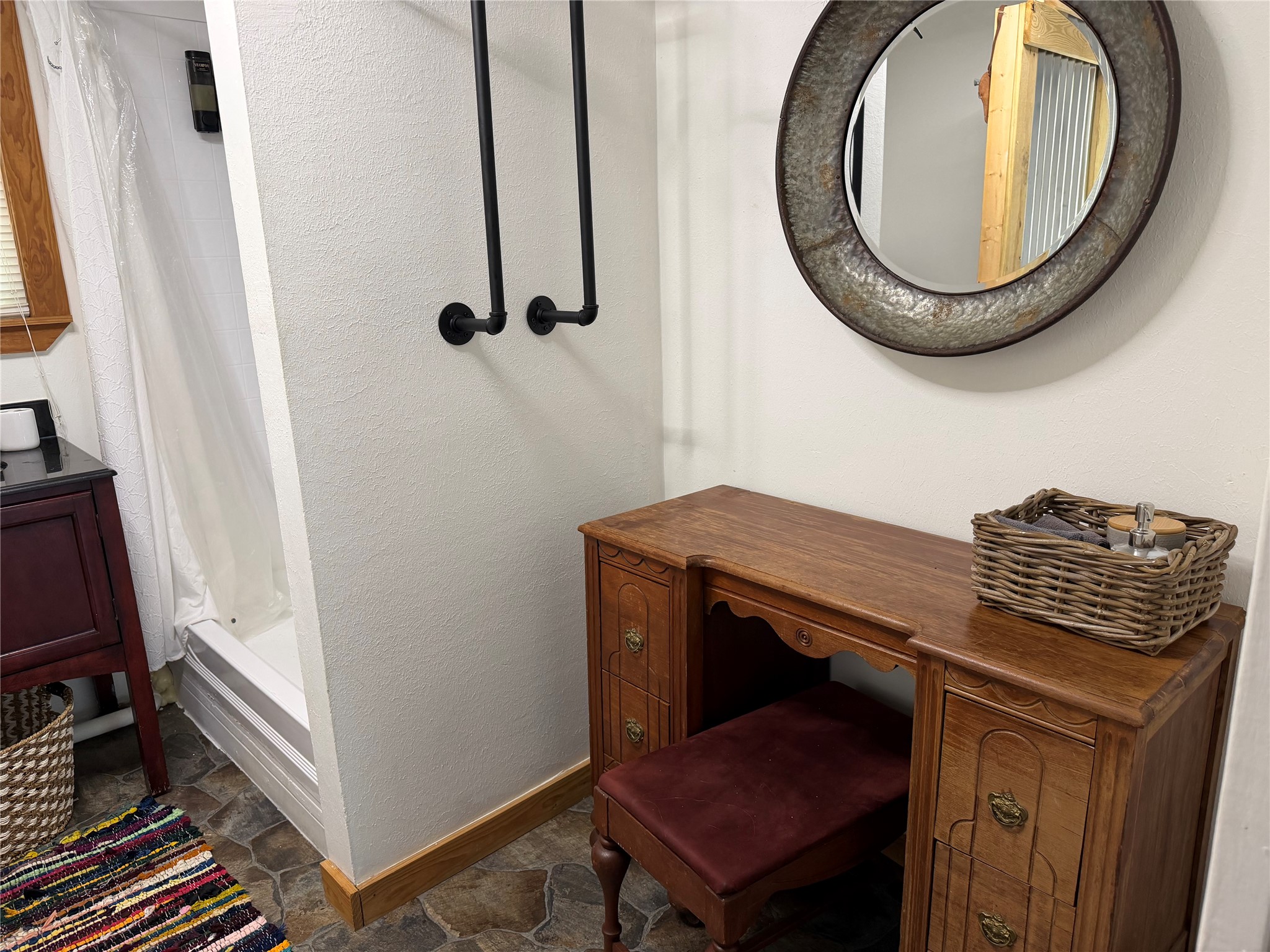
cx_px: 635
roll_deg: +2.5
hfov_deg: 71.6
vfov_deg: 56.8
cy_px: 476
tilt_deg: -14.4
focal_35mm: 24
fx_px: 881
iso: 200
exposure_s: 1/120
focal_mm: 6.76
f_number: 1.78
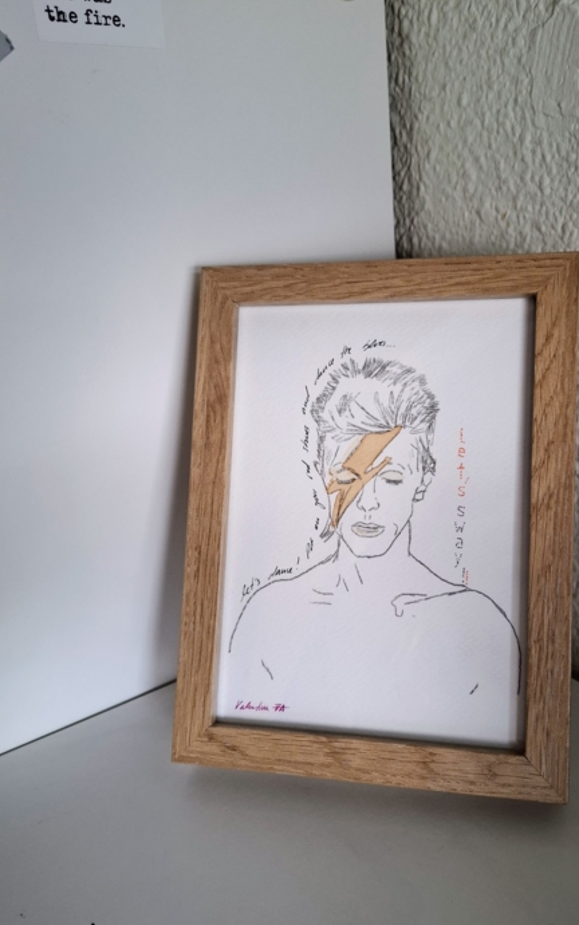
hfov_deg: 49.1
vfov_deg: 72.5
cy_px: 453
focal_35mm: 25
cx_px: 344
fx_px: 630
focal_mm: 5.54
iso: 160
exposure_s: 1/60
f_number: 1.8
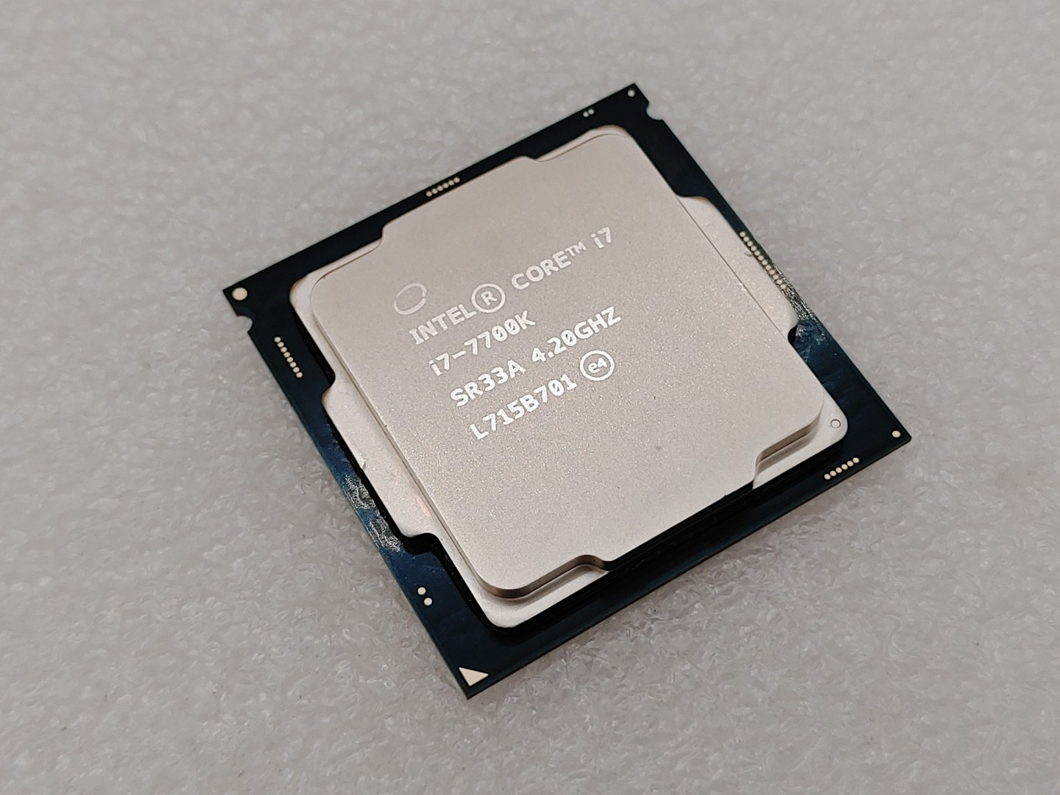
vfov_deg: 29.7
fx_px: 1500
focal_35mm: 49
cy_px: 398
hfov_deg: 38.9
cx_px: 530
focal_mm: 4.36
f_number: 1.8
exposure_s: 1/290
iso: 50
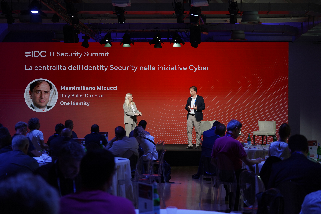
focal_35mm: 70
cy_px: 107
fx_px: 624
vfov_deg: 19.5
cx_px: 160
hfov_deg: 28.8
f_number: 4.5
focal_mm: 70
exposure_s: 1/160
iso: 640
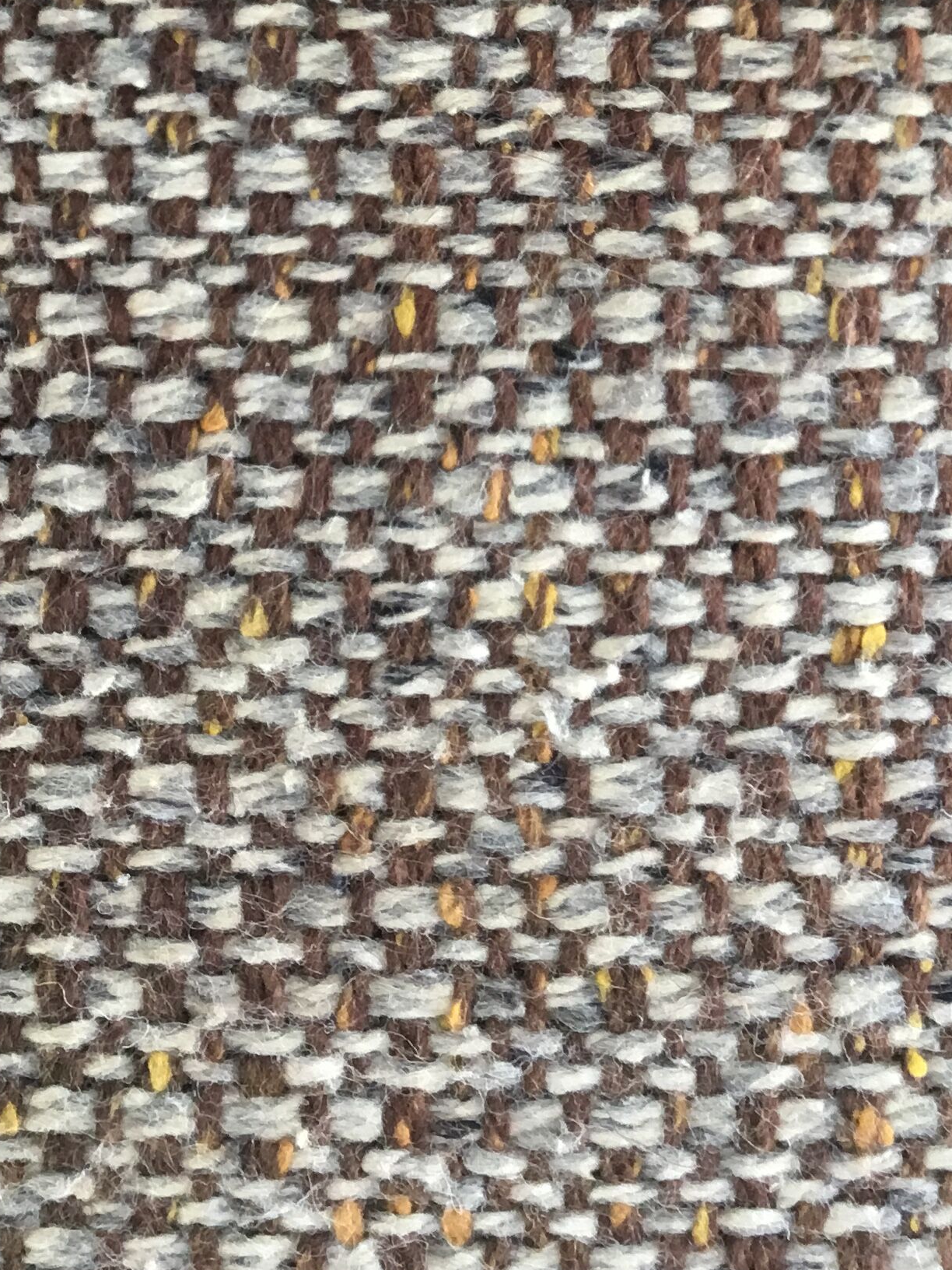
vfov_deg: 29.9
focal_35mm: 62
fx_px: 2273
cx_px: 506
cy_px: 131
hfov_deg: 23.6
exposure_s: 1/33
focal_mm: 3.3
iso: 32
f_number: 2.4
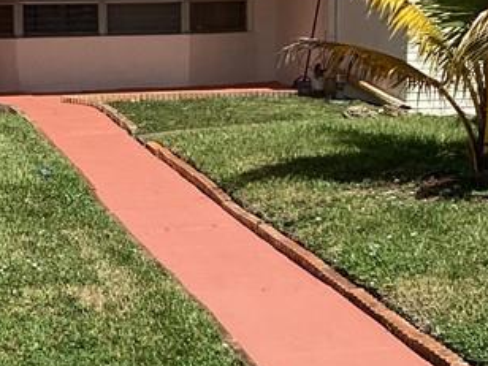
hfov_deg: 18.9
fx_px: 1452
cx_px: 95
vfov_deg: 14.4
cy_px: 182
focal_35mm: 103
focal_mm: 3.3
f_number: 2.4
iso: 25
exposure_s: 1/1852
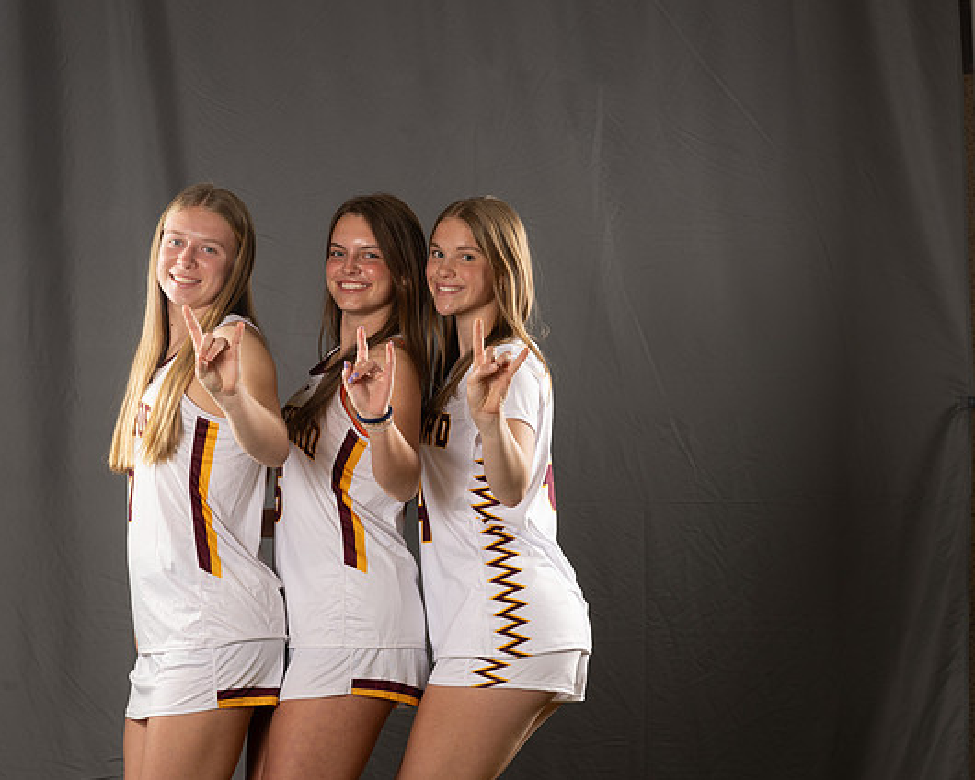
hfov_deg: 13.0
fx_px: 4271
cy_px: 390
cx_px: 453
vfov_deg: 10.4
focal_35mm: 148
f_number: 5.6
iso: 125
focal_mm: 130
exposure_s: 1/160
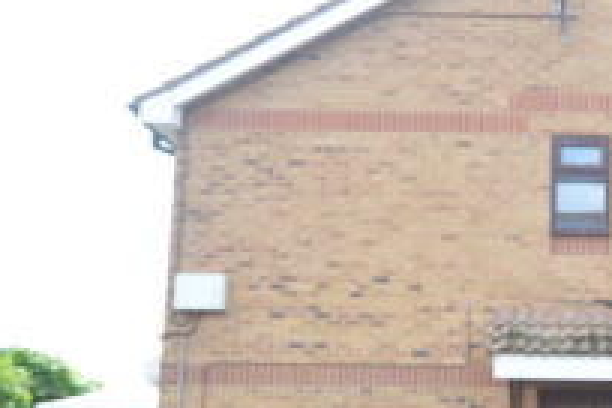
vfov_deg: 23.7
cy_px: 344
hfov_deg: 32.9
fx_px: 952
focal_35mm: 56
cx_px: 603
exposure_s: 1/80
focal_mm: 16
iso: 100
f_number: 4.5
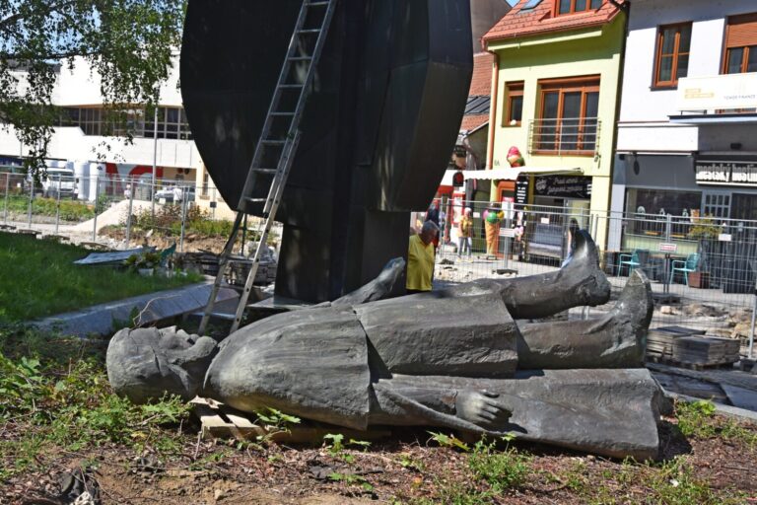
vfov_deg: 25.8
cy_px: 252
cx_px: 378
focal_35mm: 52
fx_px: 1104
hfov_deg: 37.9
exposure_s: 1/640
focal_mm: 35
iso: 250
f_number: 6.3
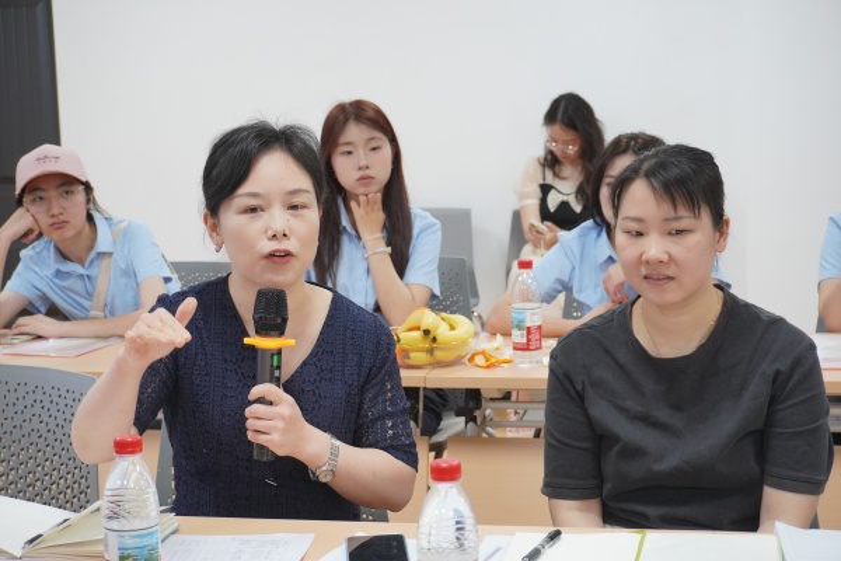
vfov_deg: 21.6
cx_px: 420
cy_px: 280
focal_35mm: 63
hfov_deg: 31.9
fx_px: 1472
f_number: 5.6
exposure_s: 1/80
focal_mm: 42
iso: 1000
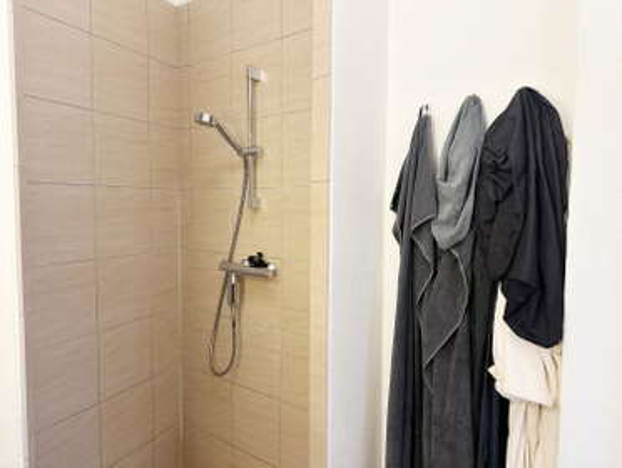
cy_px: 234
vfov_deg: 56.9
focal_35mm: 24
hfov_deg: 71.5
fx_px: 432
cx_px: 311
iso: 200
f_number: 1.78
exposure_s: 1/50
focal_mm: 6.86
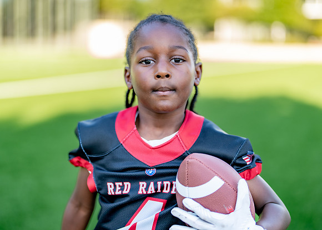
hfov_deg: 32.6
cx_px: 151
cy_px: 99
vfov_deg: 23.5
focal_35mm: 60
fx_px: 551
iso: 100
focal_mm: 50
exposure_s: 1/800
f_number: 1.2
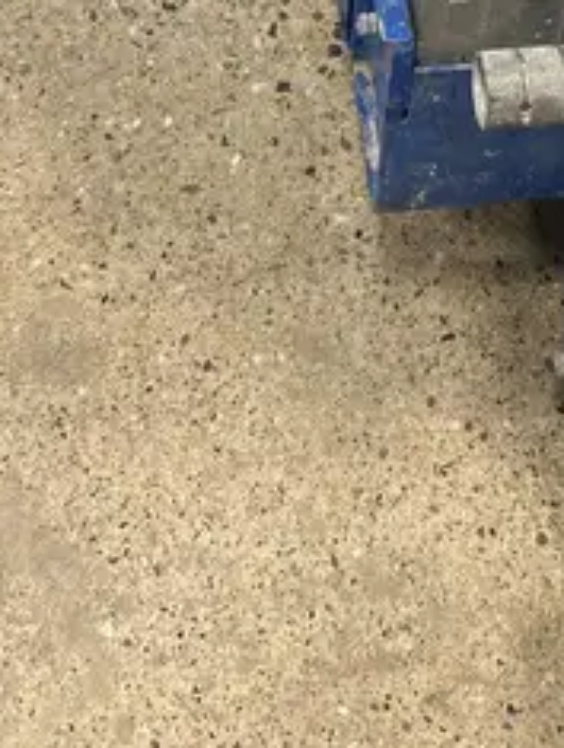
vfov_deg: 20.2
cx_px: 462
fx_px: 1755
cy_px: -415
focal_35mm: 81
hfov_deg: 18.1
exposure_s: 1/60
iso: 64
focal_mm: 5.7
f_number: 1.5
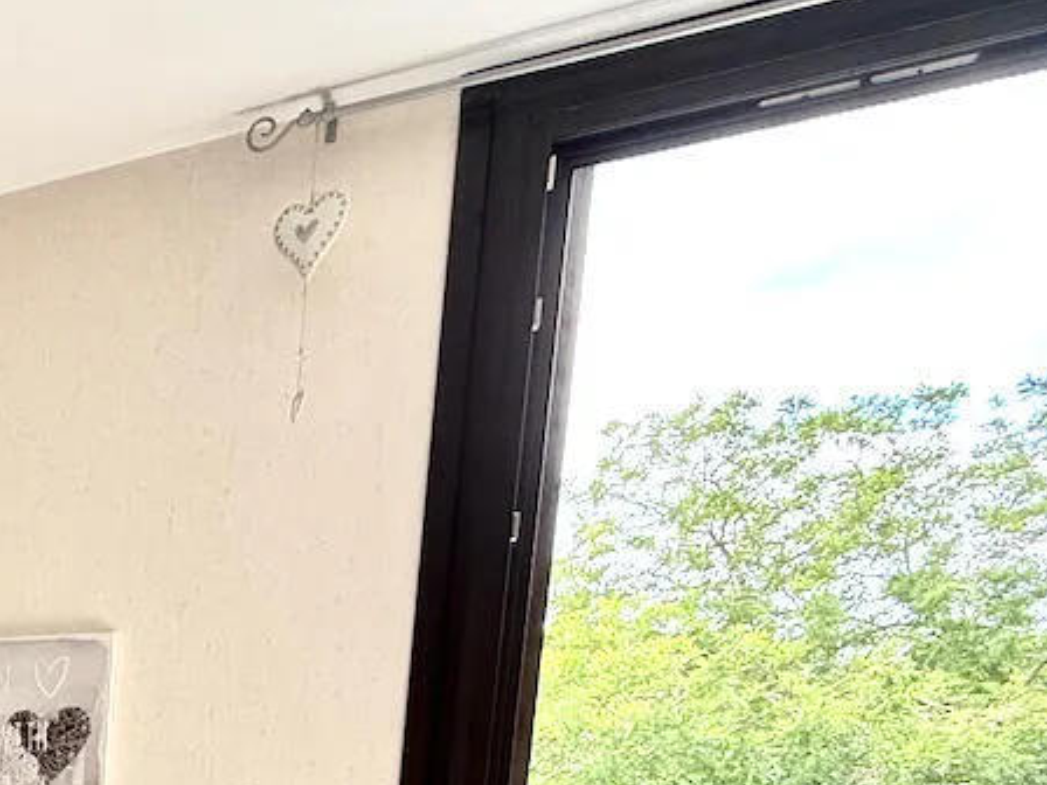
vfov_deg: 30.1
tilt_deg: -9.7
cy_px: 965
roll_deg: +0.0
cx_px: -301
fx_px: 1210
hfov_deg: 34.1
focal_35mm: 40
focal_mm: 2.22
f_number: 2.2
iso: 50
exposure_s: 1/114
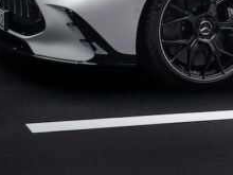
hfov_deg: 14.8
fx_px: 868
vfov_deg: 11.2
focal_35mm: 129
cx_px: 277
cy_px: -45
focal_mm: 36
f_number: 5.6
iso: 100
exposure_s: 1/20
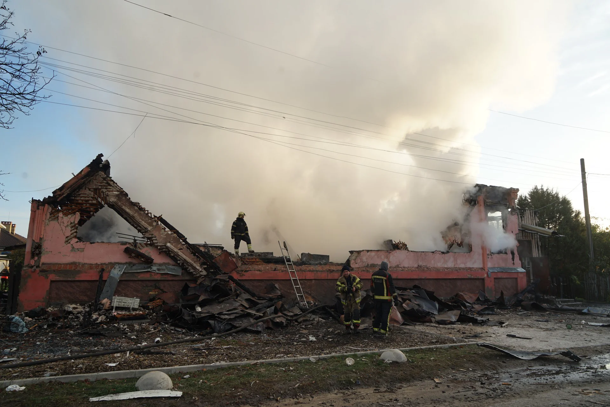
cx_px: 305
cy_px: 204
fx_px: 407
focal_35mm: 24
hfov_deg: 73.7
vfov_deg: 53.1
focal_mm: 24
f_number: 8
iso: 100
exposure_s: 1/100
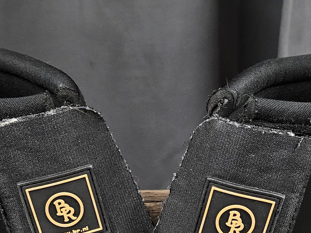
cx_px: 161
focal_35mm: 67
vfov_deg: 21.8
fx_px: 602
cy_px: 157
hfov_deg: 29.0
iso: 400
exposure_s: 1/100
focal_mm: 5.4
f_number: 1.8
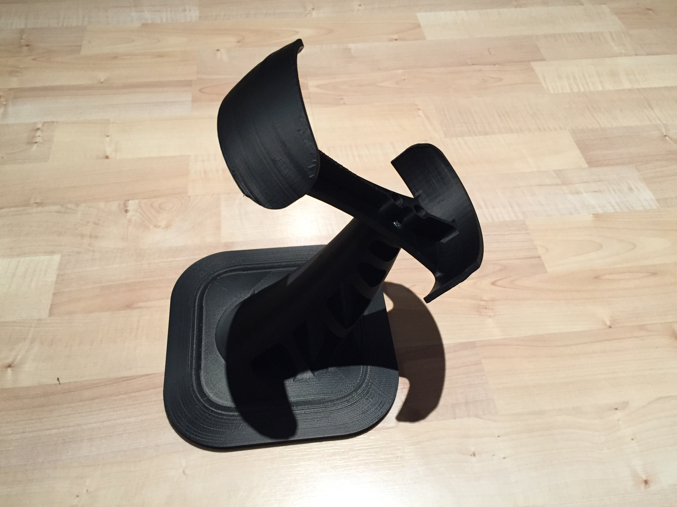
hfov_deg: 61.7
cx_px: 338
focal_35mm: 29
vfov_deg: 48.2
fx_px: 567
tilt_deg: -50.6
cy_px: 254
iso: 200
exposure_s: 1/33
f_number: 2.2
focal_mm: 4.15
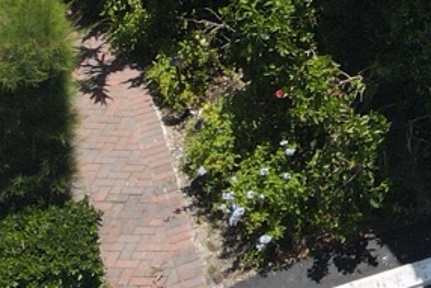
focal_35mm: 122
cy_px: -286
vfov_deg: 10.4
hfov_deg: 15.2
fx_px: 1461
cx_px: 702
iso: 100
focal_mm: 4.5
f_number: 2.8
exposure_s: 1/1250
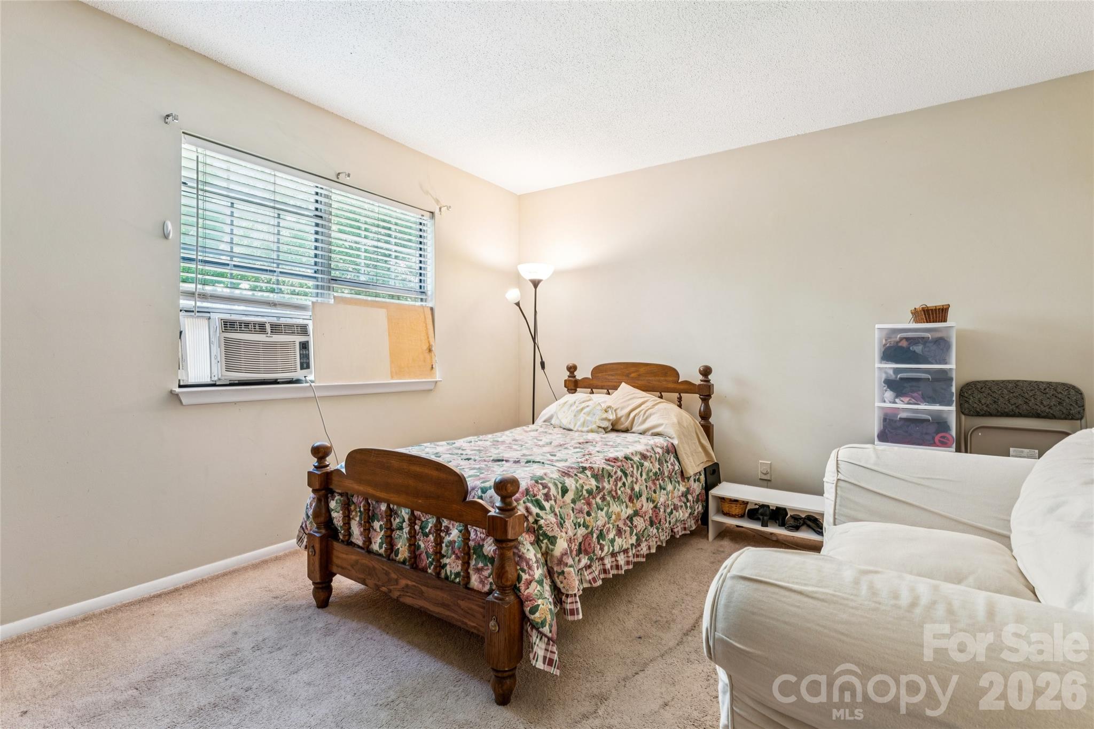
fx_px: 504
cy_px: 364
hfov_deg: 94.6
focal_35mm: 17
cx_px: 547
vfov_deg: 71.7
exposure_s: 2.5
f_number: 13
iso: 100
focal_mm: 16.6
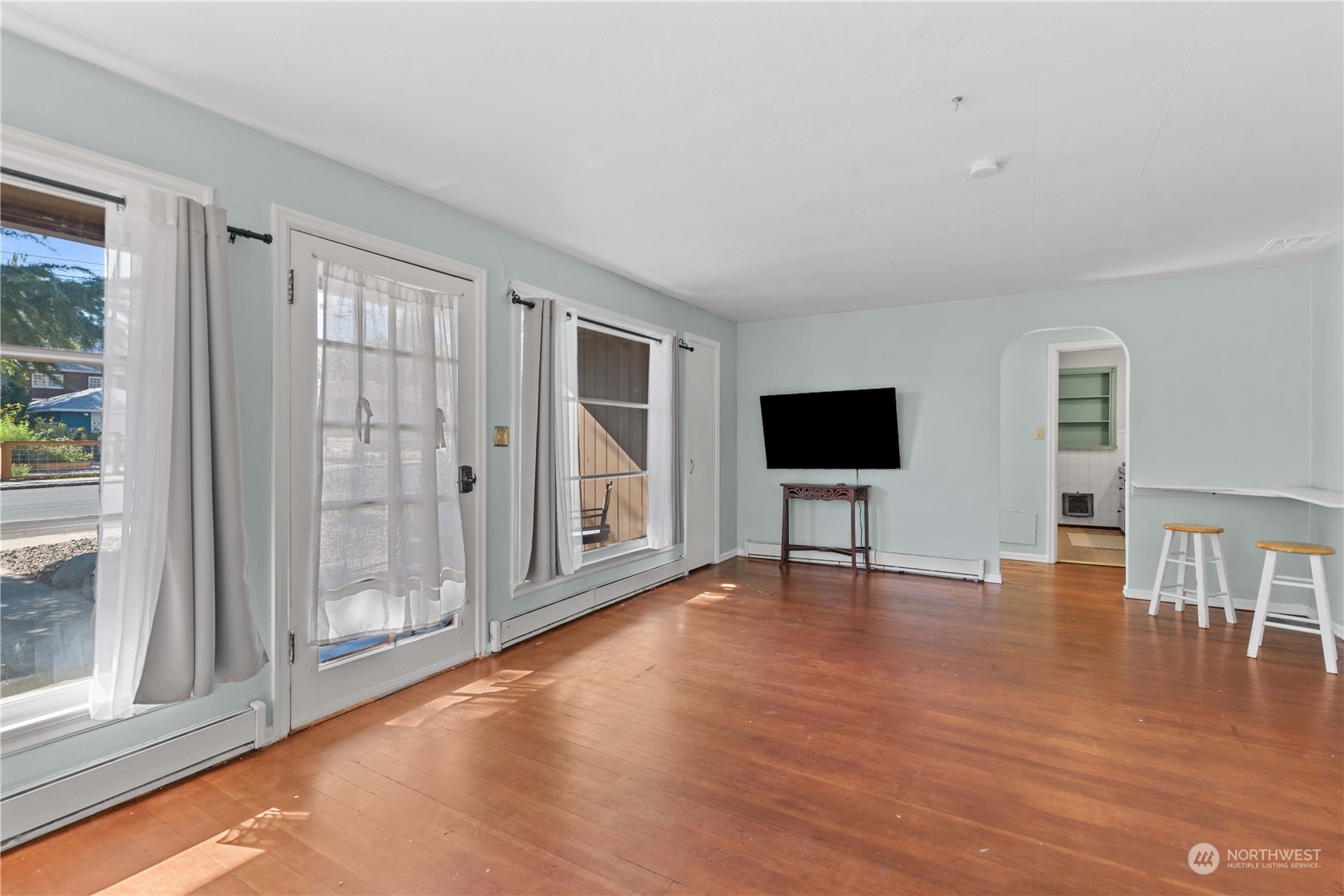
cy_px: 448
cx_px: 672
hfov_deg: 100.4
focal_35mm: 15
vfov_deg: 77.4
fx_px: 560
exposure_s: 1/8
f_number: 7.1
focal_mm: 15
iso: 200
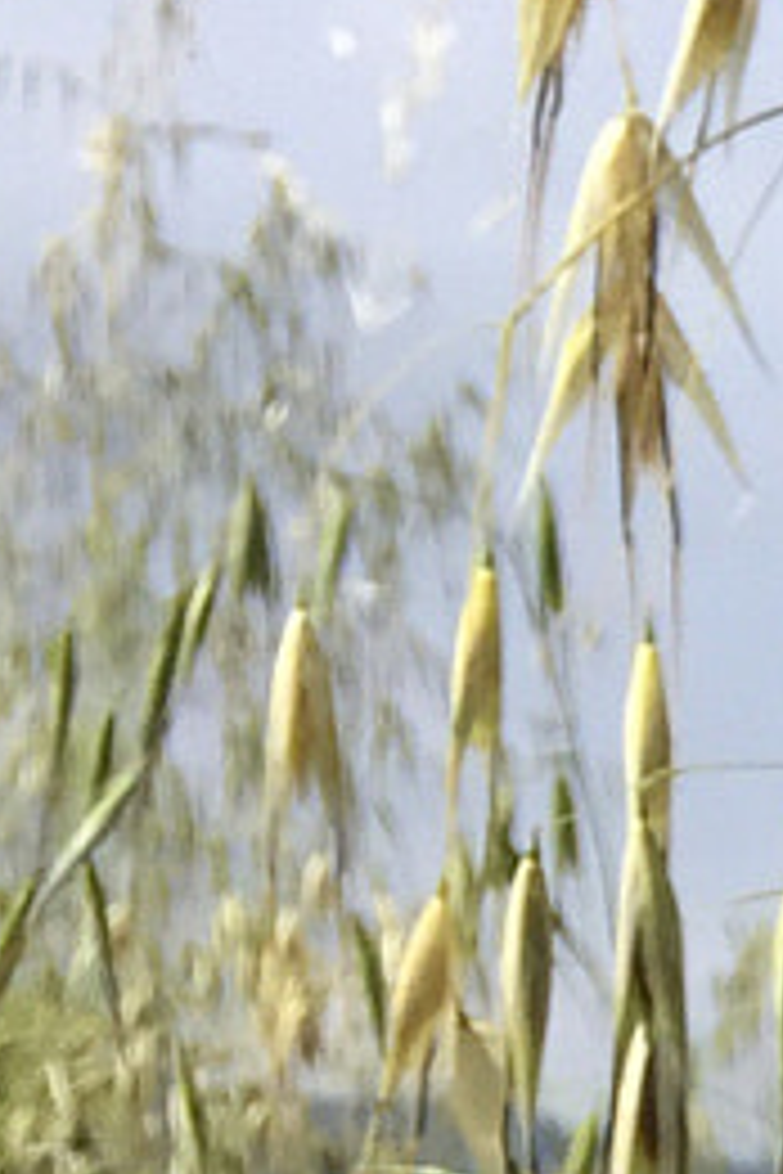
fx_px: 6035
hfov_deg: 6.5
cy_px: 2739
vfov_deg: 9.9
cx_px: 2632
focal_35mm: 185
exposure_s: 1/2083
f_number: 2.2
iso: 32
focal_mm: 4.15
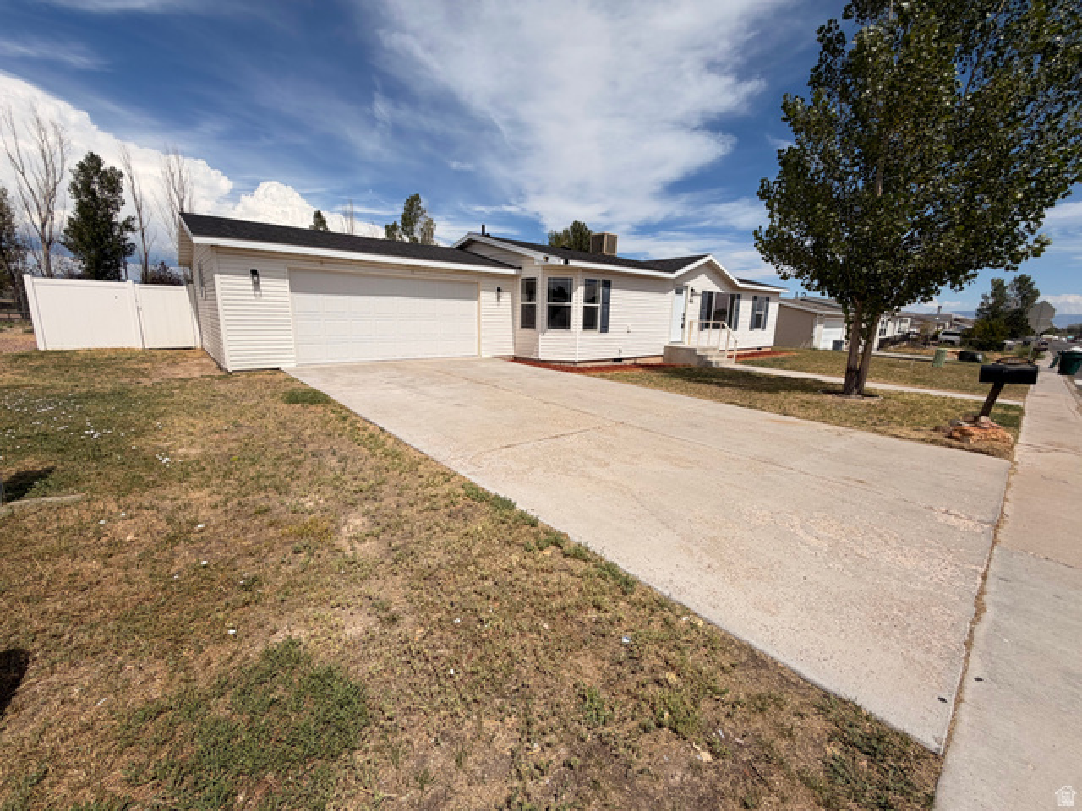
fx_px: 438
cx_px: 541
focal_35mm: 14
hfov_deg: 102.1
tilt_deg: -12.3
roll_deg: -1.3
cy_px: 406
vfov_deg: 85.7
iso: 20
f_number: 2.2
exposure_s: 1/2024
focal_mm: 2.22
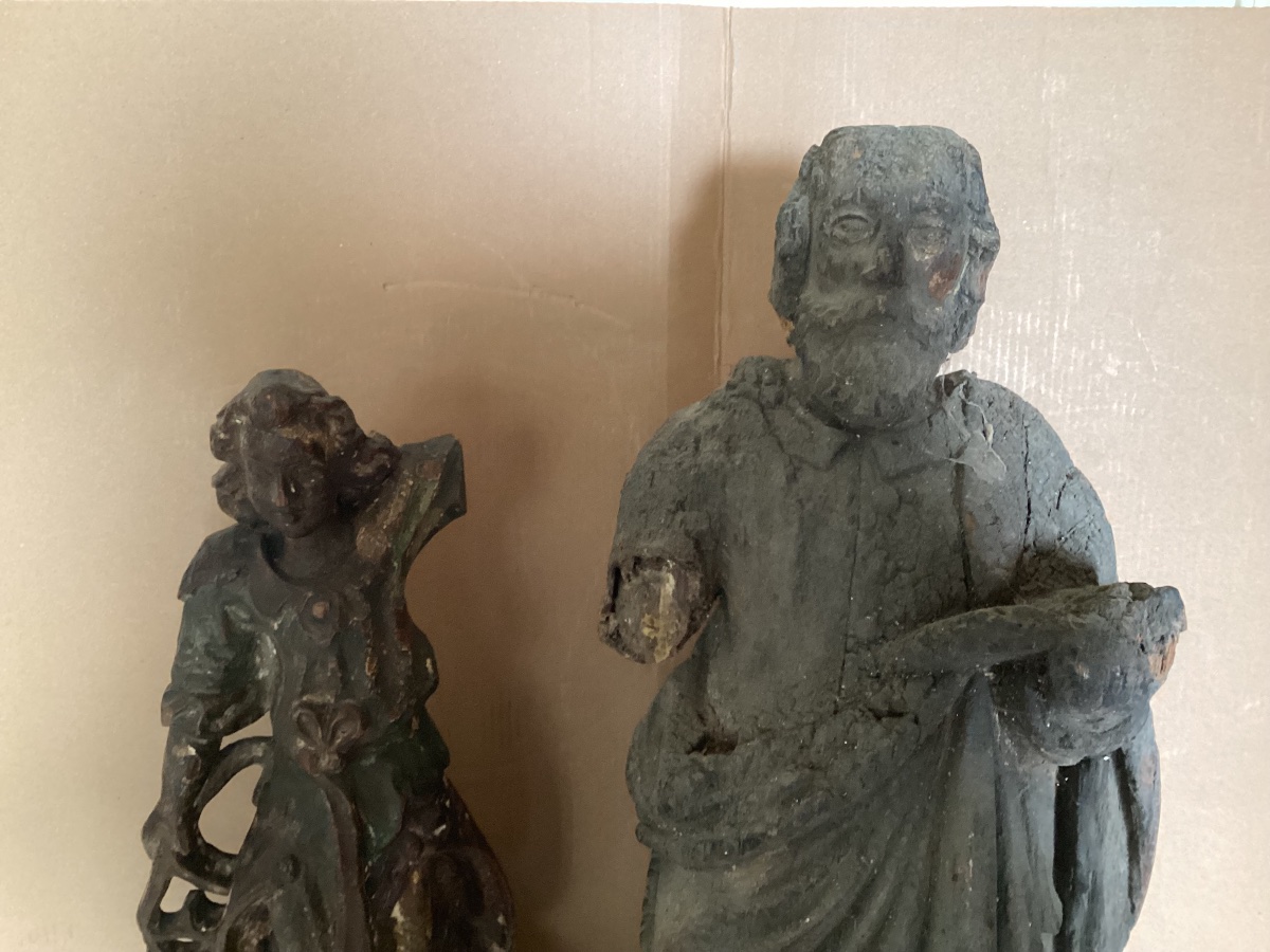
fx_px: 1137
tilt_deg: -21.9
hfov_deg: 58.4
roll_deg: -2.4
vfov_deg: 45.4
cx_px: 635
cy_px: 476
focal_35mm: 31
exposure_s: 1/33
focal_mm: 3.3
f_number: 2.4
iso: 400
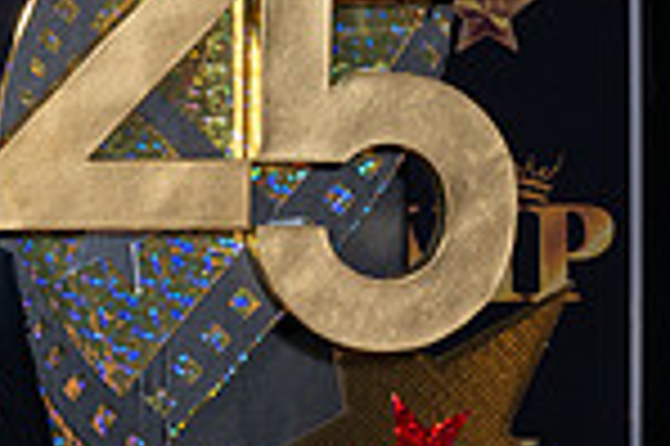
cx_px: -621
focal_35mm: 252
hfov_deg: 7.9
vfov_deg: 5.4
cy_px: 657
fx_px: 4685
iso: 320
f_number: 8
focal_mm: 52
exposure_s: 1/100
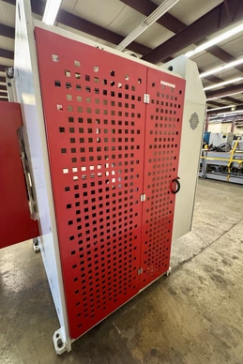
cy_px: 178
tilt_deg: -14.6
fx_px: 152
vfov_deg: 100.4
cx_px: 112
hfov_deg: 77.2
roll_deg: +1.5
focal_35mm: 15
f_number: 2.2
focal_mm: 2.22
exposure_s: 1/60
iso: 500
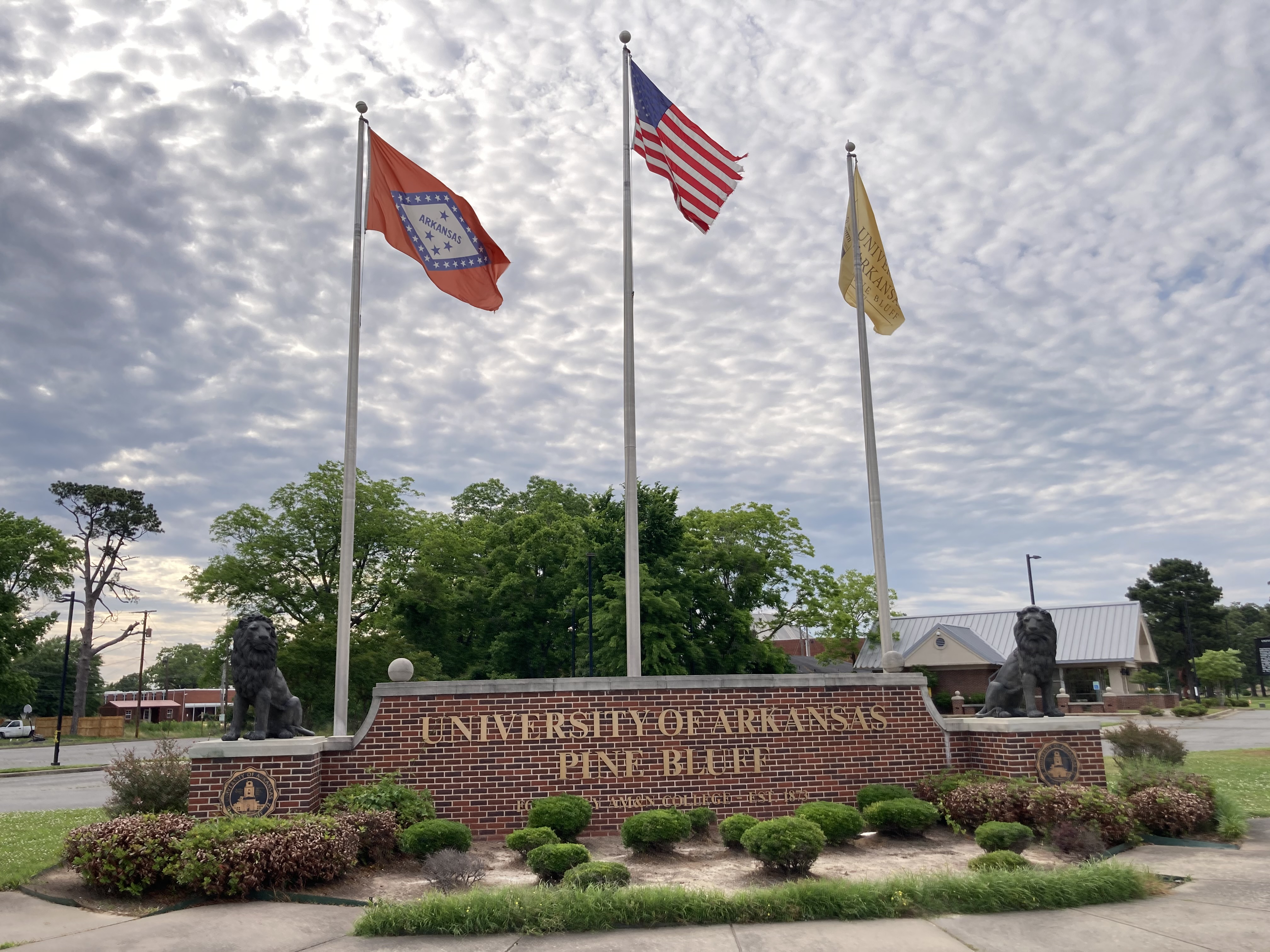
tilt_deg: +12.9
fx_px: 1027
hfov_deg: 63.4
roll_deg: -0.3
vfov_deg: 49.7
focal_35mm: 28
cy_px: 476
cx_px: 635
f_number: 1.8
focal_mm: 3.99
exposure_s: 1/600
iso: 20
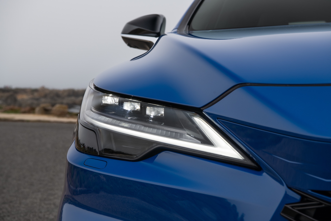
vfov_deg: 19.5
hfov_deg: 28.8
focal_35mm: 70
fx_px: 644
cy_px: 110
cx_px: 166
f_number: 9
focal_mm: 70
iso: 200
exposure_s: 1/200
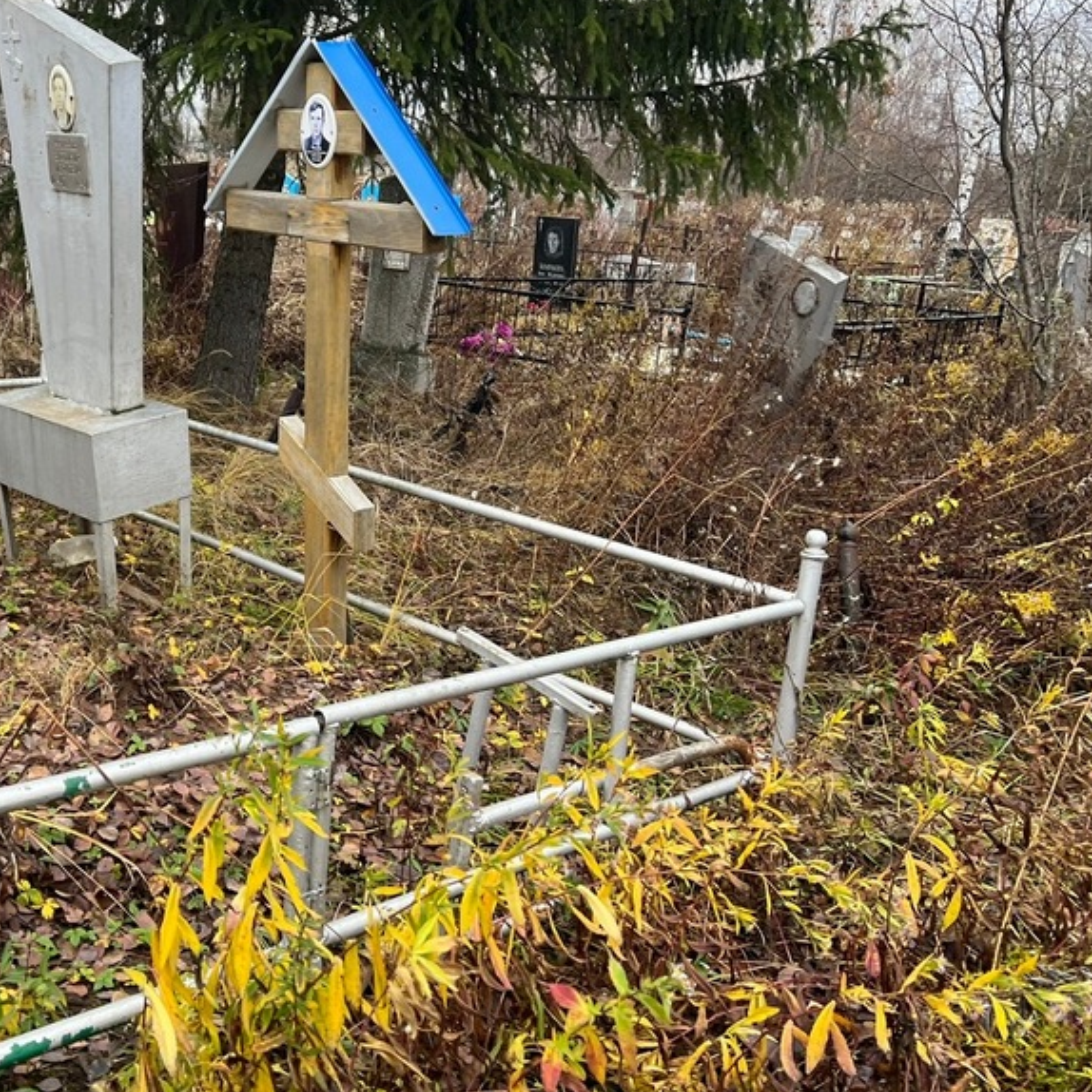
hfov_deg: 39.5
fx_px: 1463
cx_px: 238
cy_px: 491
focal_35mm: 41
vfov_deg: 40.9
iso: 32
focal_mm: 5.7
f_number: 1.5
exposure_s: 1/137
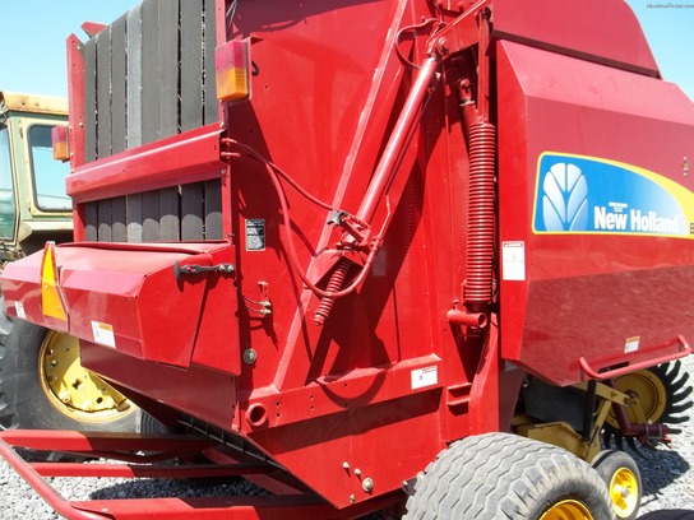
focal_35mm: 33
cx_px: 347
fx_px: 662
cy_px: 260
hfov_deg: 55.4
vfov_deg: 42.9
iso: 64
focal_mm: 5.9
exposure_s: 1/320
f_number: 3.3
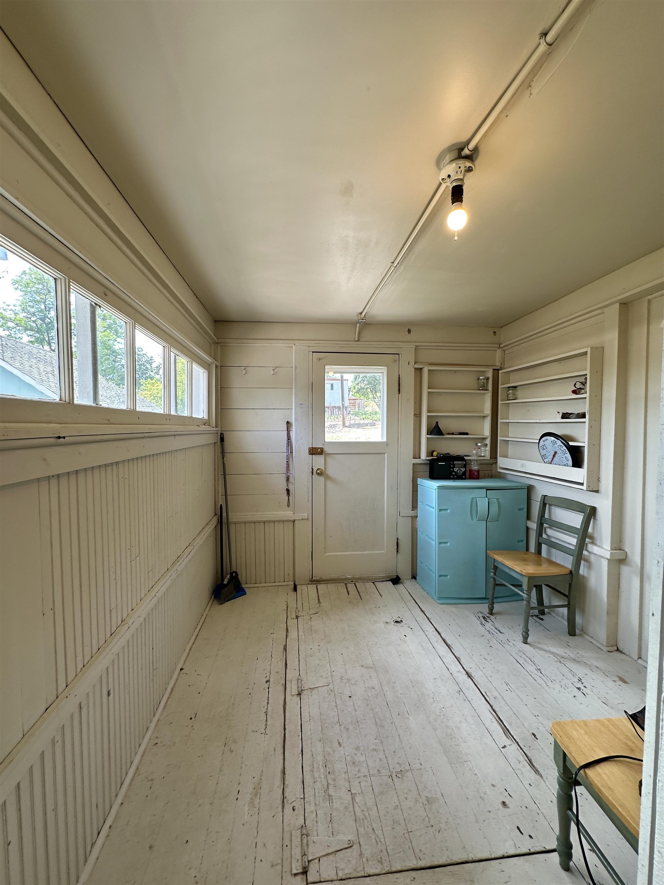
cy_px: 442
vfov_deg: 102.1
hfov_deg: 85.7
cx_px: 332
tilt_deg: -2.4
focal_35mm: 14
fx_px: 358
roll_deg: -0.5
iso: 50
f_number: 2.2
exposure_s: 1/99
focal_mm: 2.22
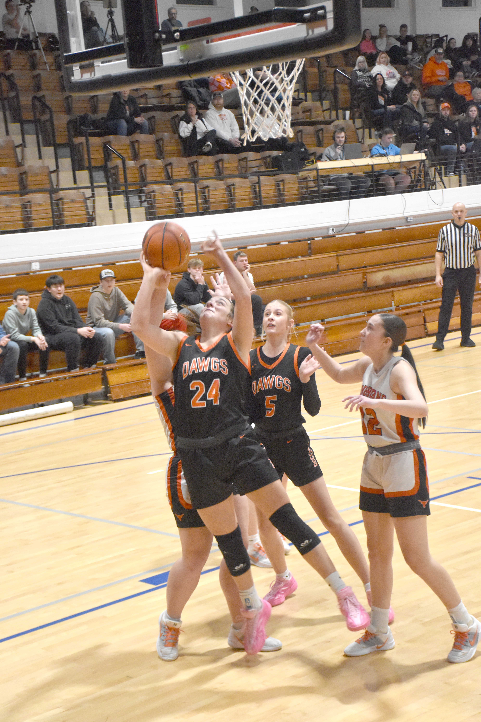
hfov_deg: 20.2
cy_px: 361
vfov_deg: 29.9
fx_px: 1353
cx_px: 240
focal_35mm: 68
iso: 3200
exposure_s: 1/250
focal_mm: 45
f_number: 4.5
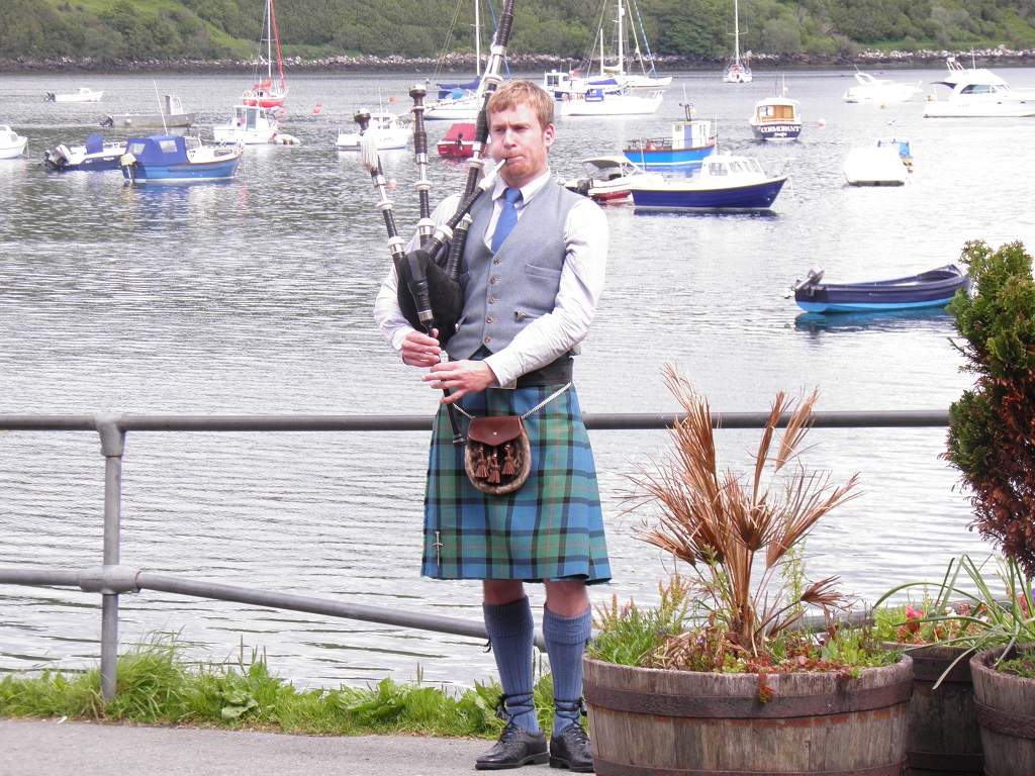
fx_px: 3767
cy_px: 388
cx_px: 518
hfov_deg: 15.6
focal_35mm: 126
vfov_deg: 11.8
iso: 50
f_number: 4.5
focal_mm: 22.6
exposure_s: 1/100
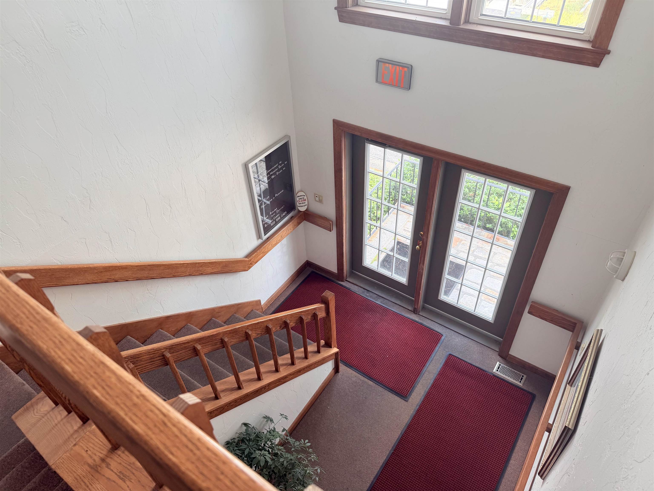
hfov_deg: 71.6
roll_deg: +3.5
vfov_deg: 56.8
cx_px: 327
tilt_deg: -42.6
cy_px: 246
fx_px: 453
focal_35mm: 24
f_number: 1.78
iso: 80
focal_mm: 6.76
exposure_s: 1/149
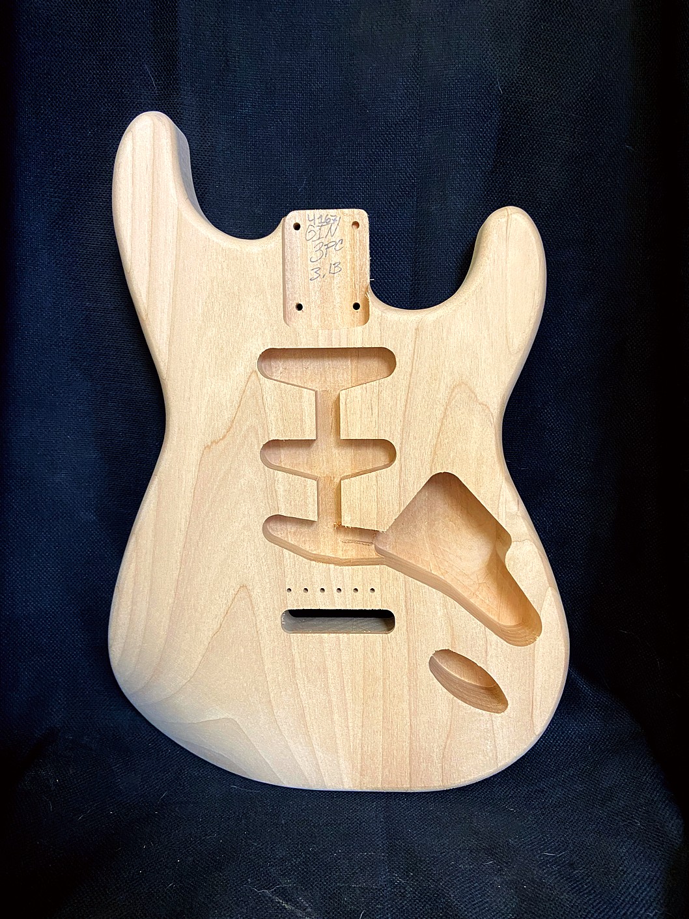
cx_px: 344
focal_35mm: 26
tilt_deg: -8.9
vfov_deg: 67.3
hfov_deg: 53.1
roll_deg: +1.7
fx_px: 690
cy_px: 460
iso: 200
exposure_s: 1/60
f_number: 1.8
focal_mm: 4.25
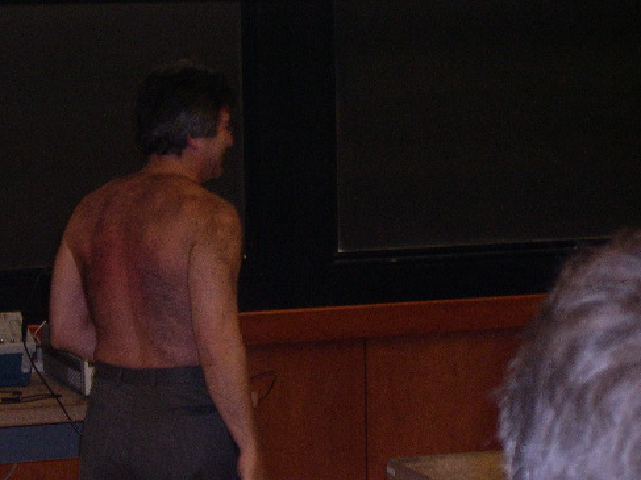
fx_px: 2481
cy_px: 237
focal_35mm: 134
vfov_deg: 11.1
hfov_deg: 14.7
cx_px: 262
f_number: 4.8
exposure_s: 1/60
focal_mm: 21.6
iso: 400
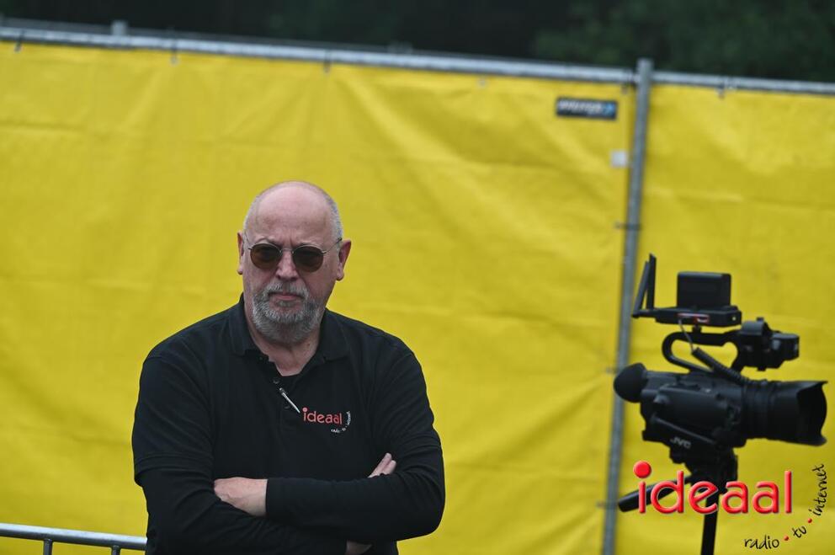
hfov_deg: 11.8
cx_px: 418
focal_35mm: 175
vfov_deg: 7.8
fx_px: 4054
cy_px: 278
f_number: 5.6
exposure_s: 1/500
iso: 180
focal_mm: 175
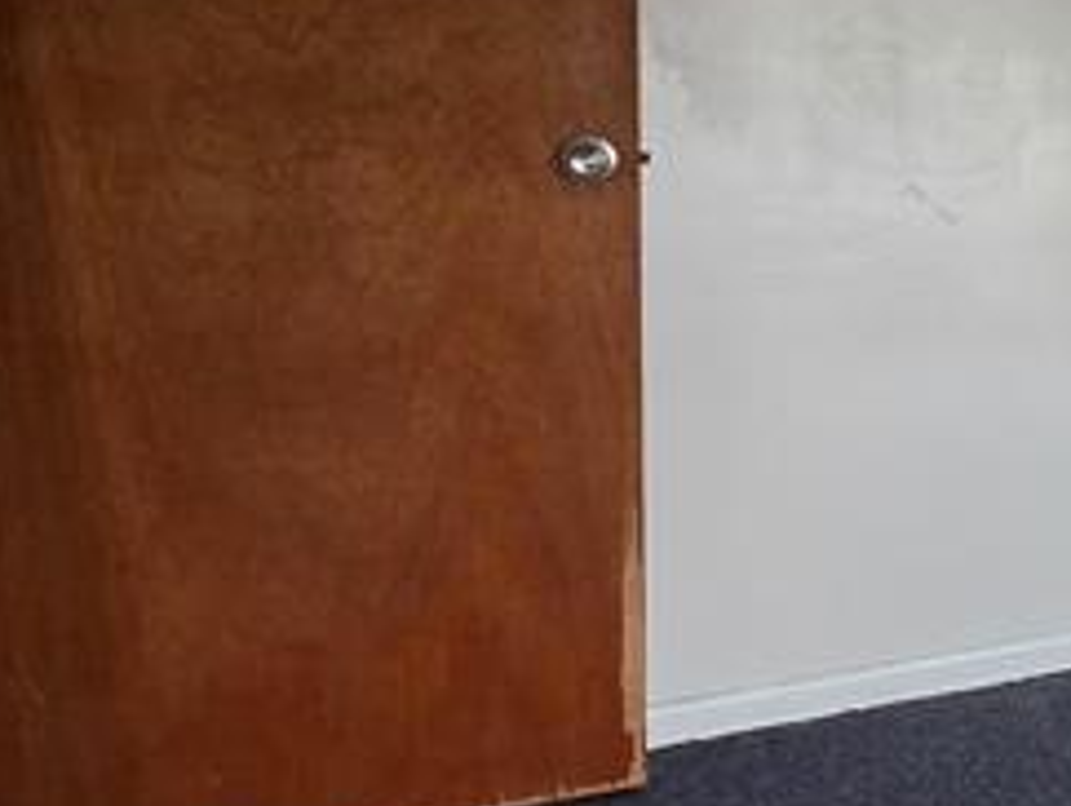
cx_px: 1956
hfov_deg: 21.5
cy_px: 155
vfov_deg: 26.1
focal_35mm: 55
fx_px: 1703
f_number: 1.9
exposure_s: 1/120
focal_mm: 2.2
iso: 200
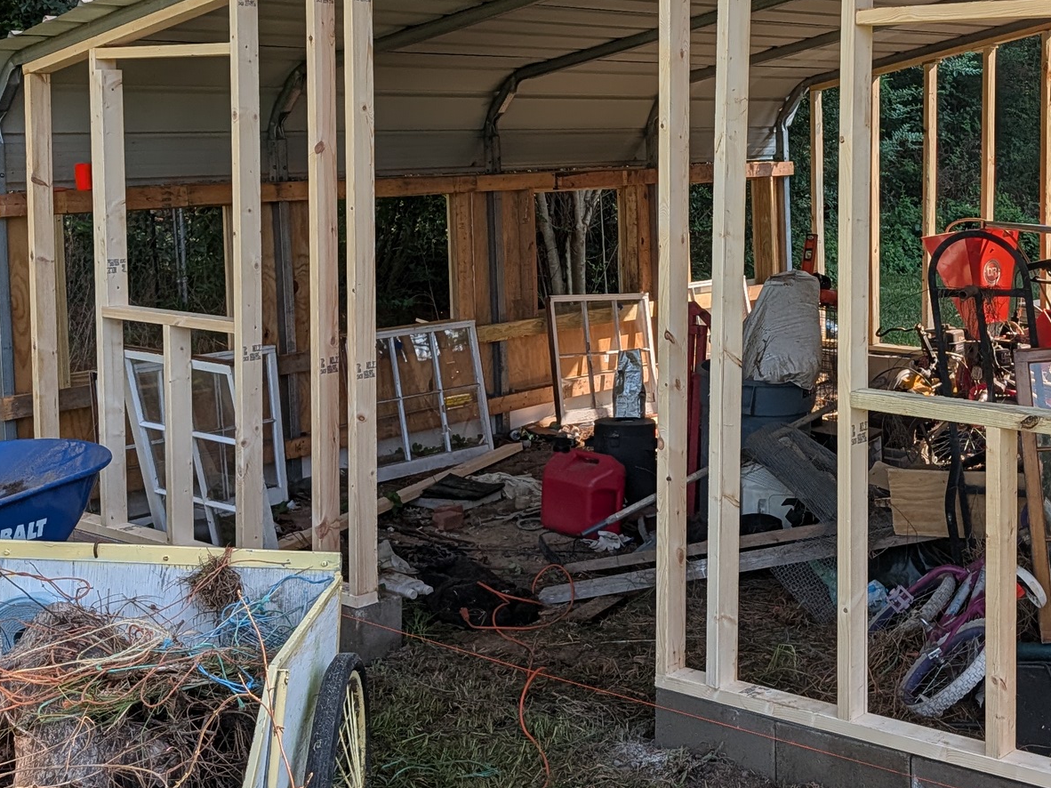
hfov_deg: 36.7
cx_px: 623
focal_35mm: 52
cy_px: 181
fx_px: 1578
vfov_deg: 27.6
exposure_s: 1/1066
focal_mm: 6.9
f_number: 1.68
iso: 19
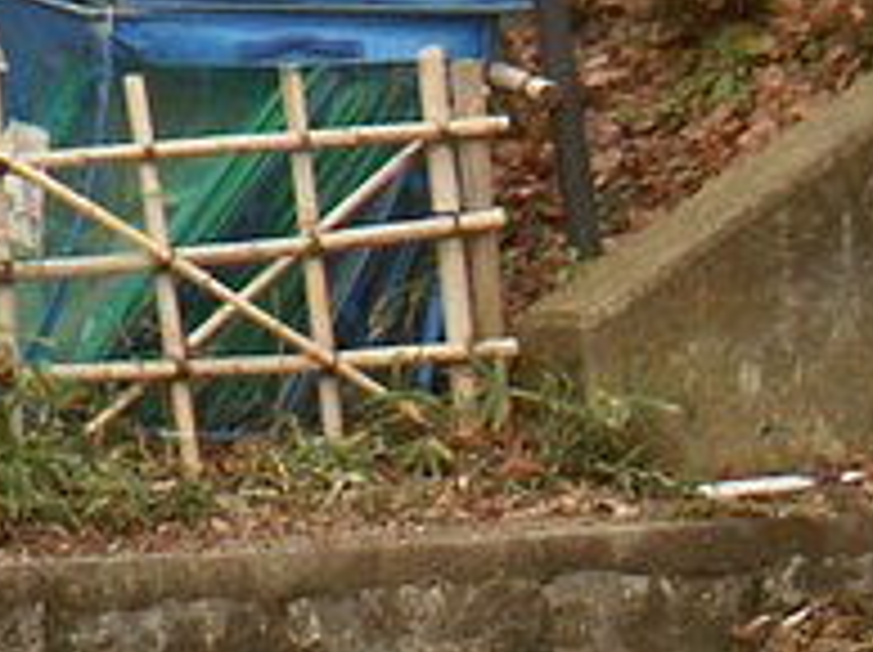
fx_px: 26649
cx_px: 1728
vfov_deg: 1.4
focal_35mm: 1058
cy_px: 1344
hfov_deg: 1.9
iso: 80
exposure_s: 1/160
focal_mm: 50.8
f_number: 3.5
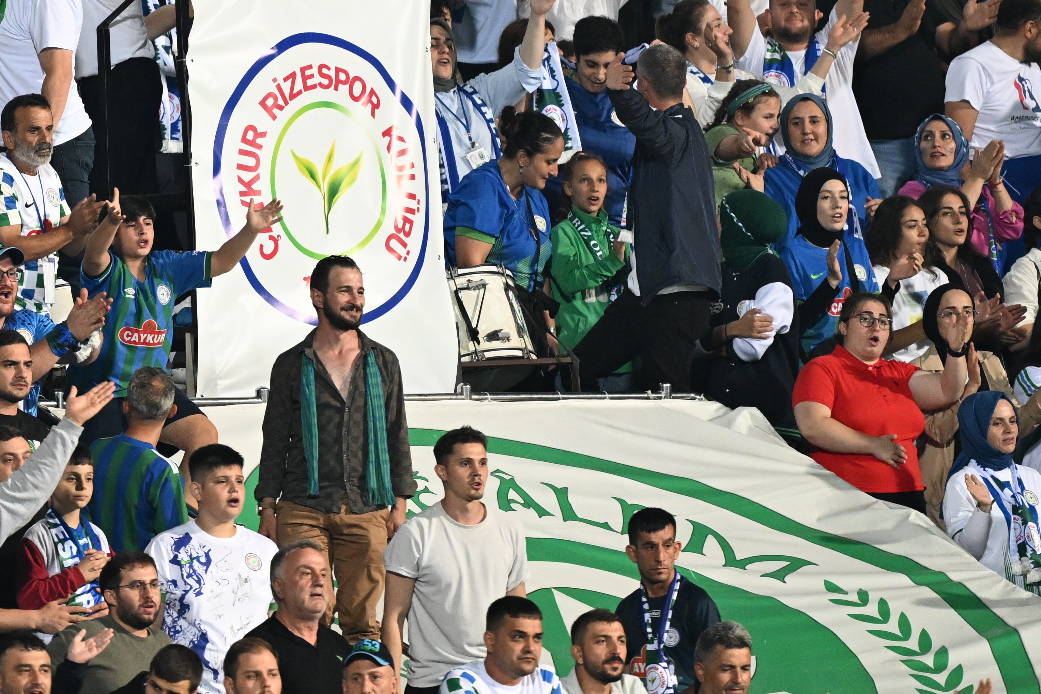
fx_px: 31258
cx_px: -135
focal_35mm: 1081
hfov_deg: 1.9
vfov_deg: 1.3
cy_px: -69
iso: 2500
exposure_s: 1/800
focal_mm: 400
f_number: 2.8
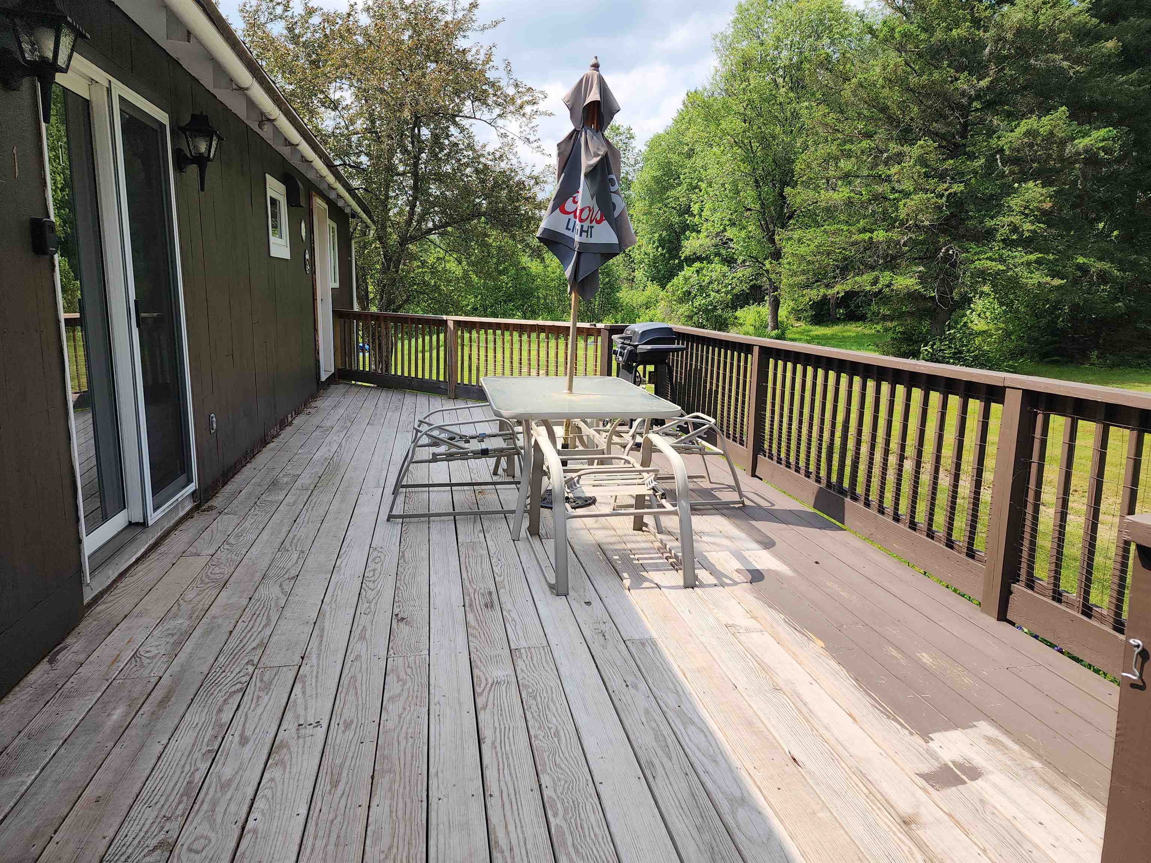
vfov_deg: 58.9
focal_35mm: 23
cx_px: 576
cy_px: 432
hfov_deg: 73.9
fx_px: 765
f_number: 1.8
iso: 12
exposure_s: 1/568
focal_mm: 6.4
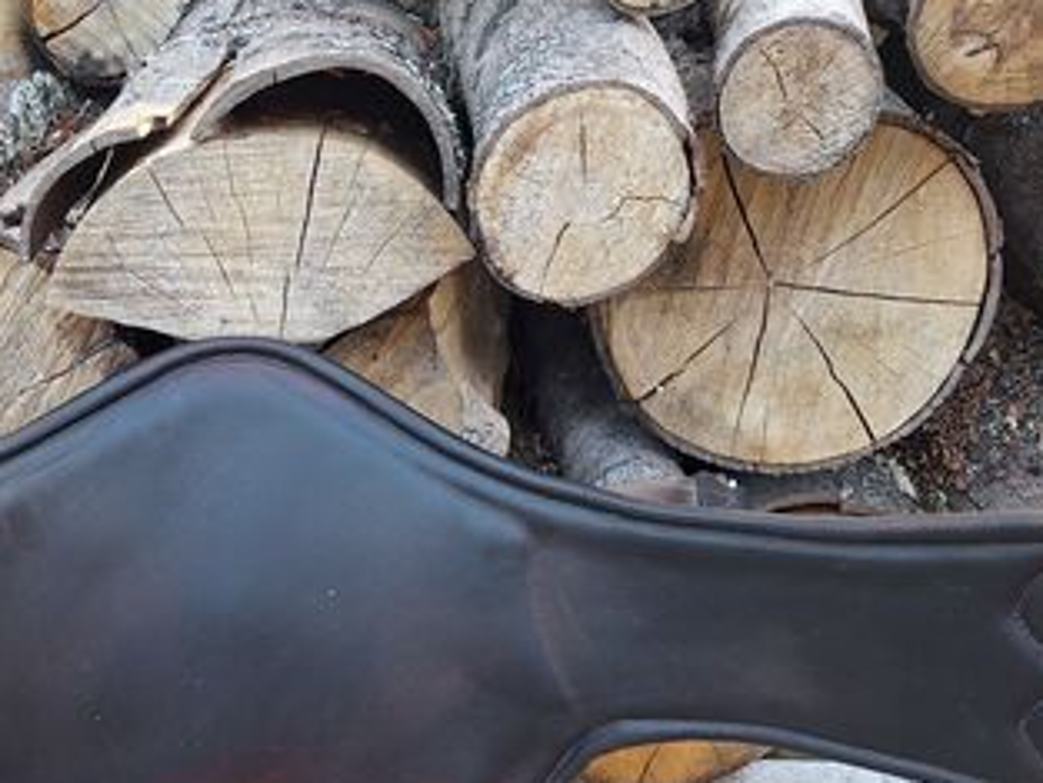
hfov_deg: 39.5
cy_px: 666
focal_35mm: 47
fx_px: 1417
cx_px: 287
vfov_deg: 29.9
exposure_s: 1/50
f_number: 1.8
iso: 40
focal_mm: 5.54
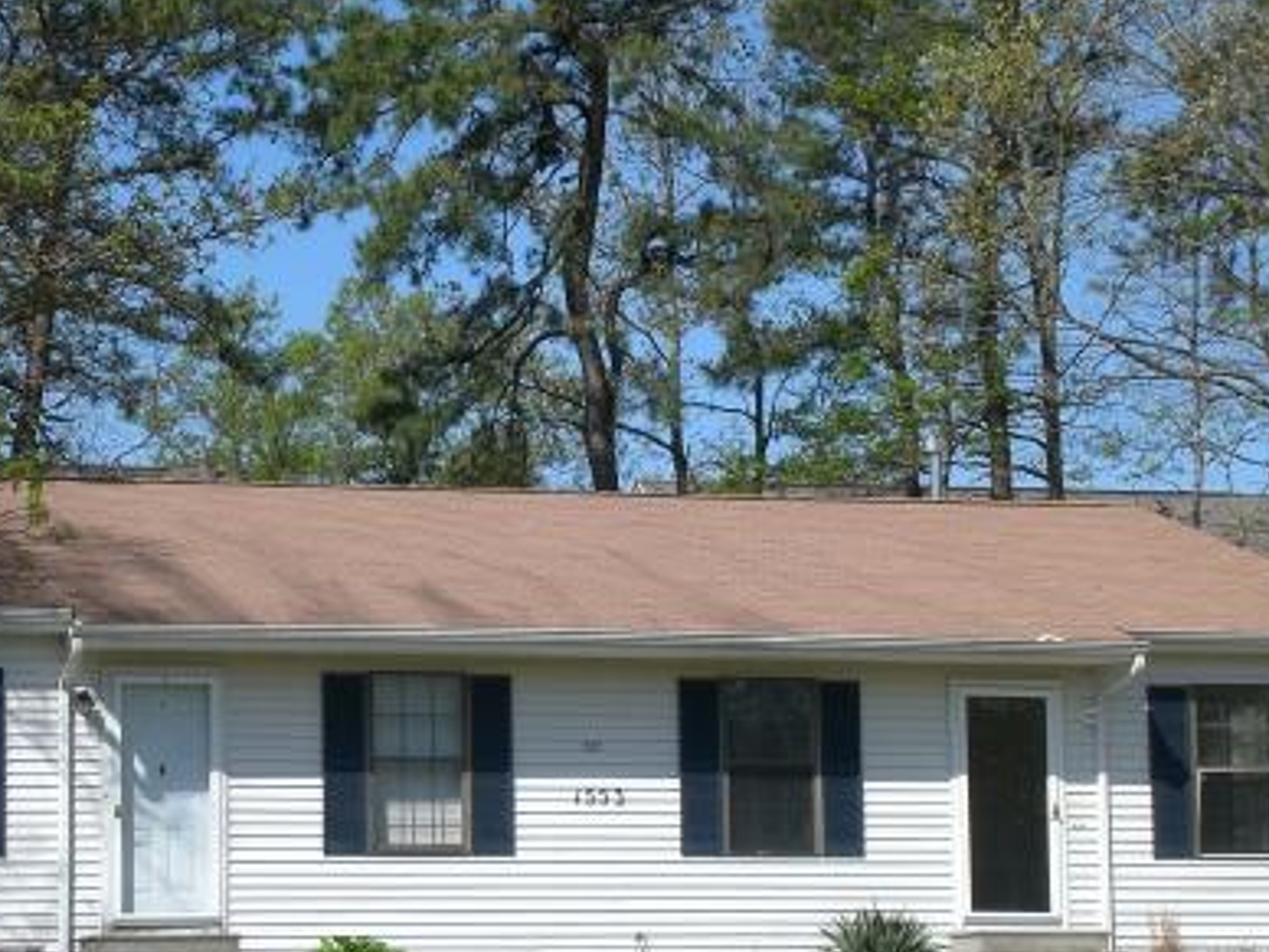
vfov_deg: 14.2
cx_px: 474
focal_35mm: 104
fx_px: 3813
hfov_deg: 18.9
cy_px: 641
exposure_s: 1/320
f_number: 5.7
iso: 50
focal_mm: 10.4
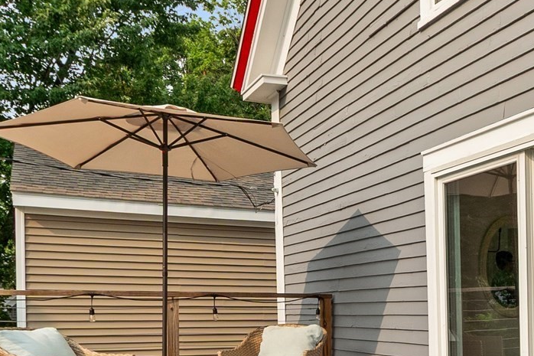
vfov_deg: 29.7
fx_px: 652
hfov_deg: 42.5
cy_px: 294
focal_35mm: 44
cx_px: 426
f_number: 8
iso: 100
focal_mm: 10
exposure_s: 1/250
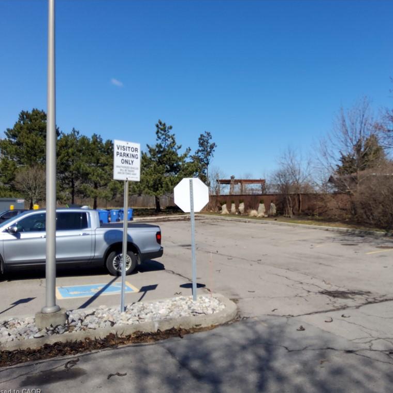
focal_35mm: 31
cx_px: 248
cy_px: 198
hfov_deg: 51.9
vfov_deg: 52.5
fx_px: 398
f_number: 2
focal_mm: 3.08
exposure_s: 1/1650
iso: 25
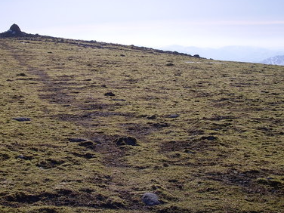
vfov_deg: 28.5
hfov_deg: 36.8
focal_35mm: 51
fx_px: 418
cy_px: 87
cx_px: 79
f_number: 4.1
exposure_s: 1/2000
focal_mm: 5.8
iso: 71
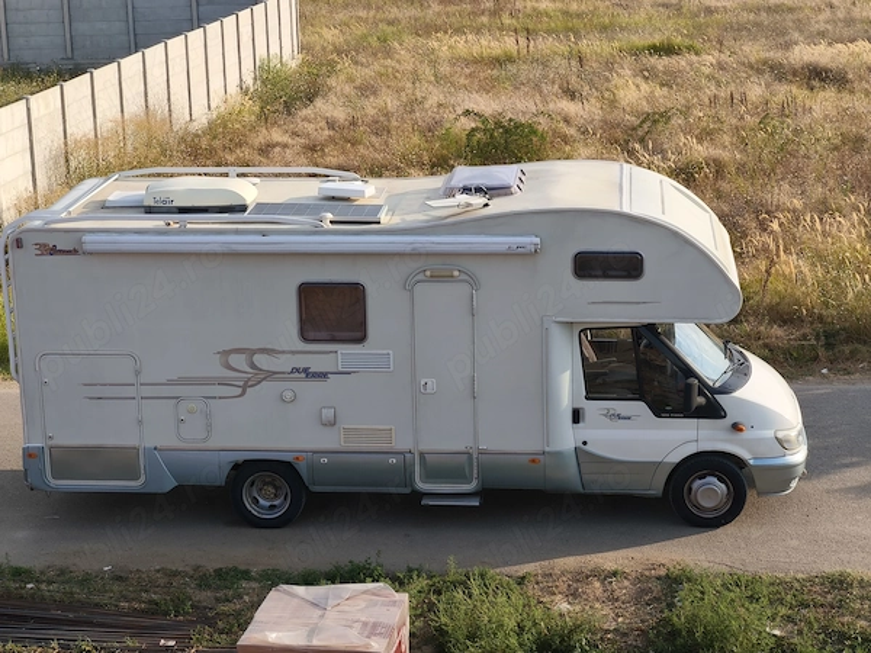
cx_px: 436
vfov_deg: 18.0
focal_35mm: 82
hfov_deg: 23.8
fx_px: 2063
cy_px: 326
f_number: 1.9
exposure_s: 1/475
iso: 50
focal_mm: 7.1
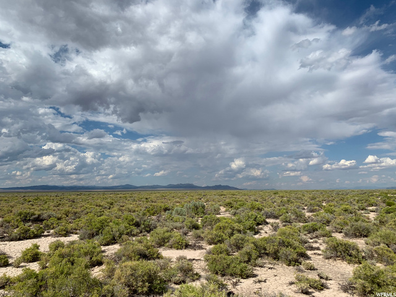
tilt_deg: +9.1
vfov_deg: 53.1
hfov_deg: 67.3
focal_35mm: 26
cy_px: 148
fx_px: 297
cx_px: 198
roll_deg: -0.2
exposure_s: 1/4902
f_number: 1.8
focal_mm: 4.25
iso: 25
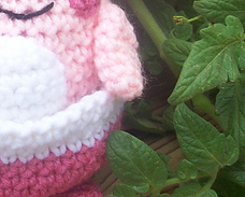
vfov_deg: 16.1
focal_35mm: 93
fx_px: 675
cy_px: -20
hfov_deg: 19.7
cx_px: -20
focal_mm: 5.7
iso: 80
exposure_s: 1/545
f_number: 2.8
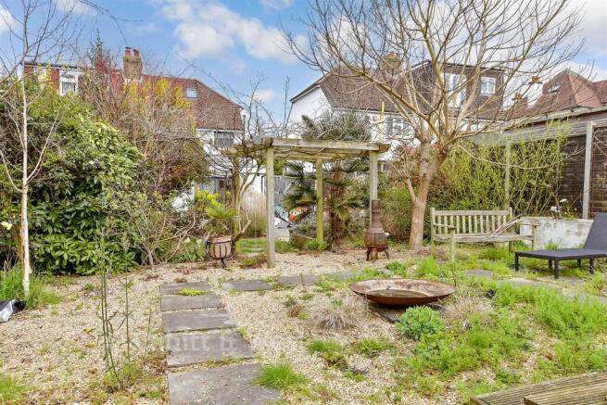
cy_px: 202
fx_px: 455
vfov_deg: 48.0
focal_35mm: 27
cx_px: 304
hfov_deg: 67.4
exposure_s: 1/250
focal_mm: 18
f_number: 8
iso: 200
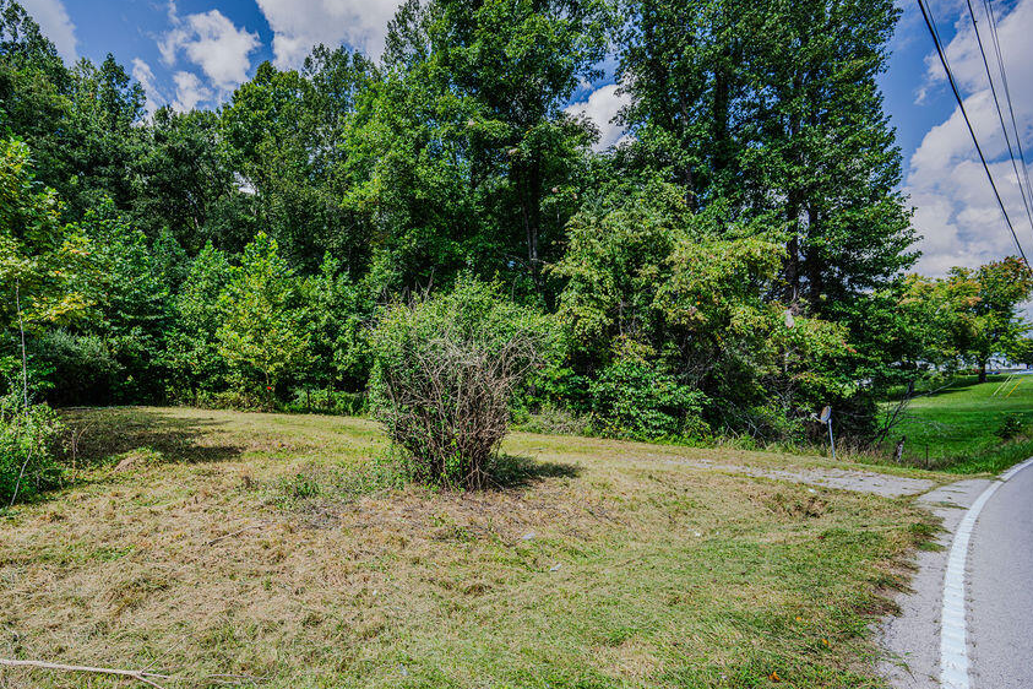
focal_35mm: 17
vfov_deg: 70.1
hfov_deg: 92.0
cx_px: 412
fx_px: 488
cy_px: 390
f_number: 4
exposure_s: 1/3200
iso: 500
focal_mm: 14
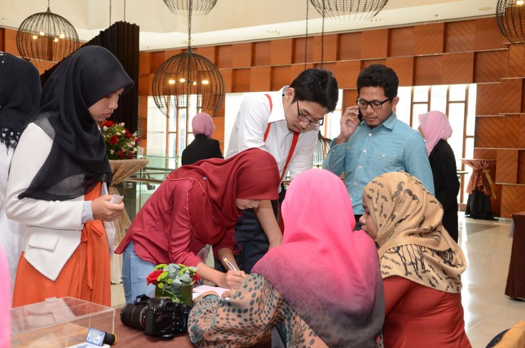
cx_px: 262
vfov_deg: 31.8
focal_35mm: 42
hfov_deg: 46.5
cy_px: 174
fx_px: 611
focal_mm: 28
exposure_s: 1/60
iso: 640
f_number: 4
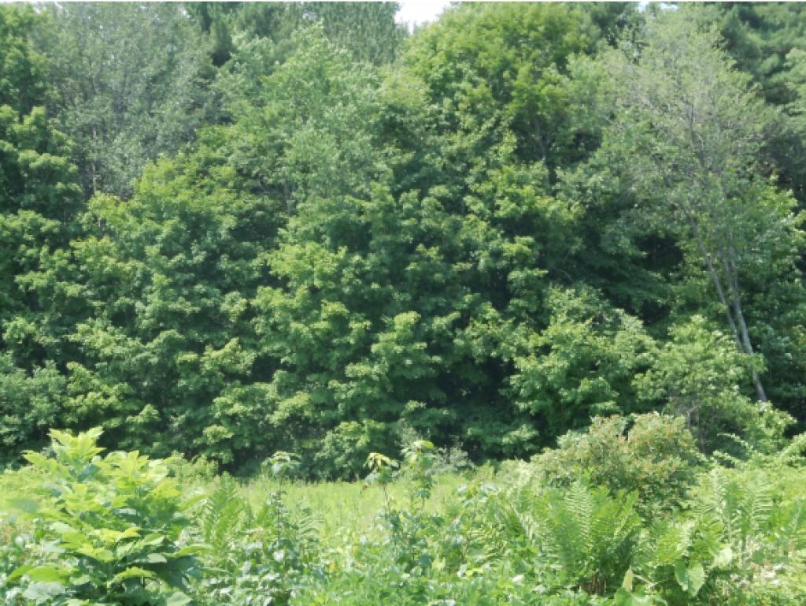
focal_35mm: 102
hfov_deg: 19.3
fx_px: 2376
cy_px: 303
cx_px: 403
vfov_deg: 14.5
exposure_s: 1/160
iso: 125
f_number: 5.4
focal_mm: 18.3
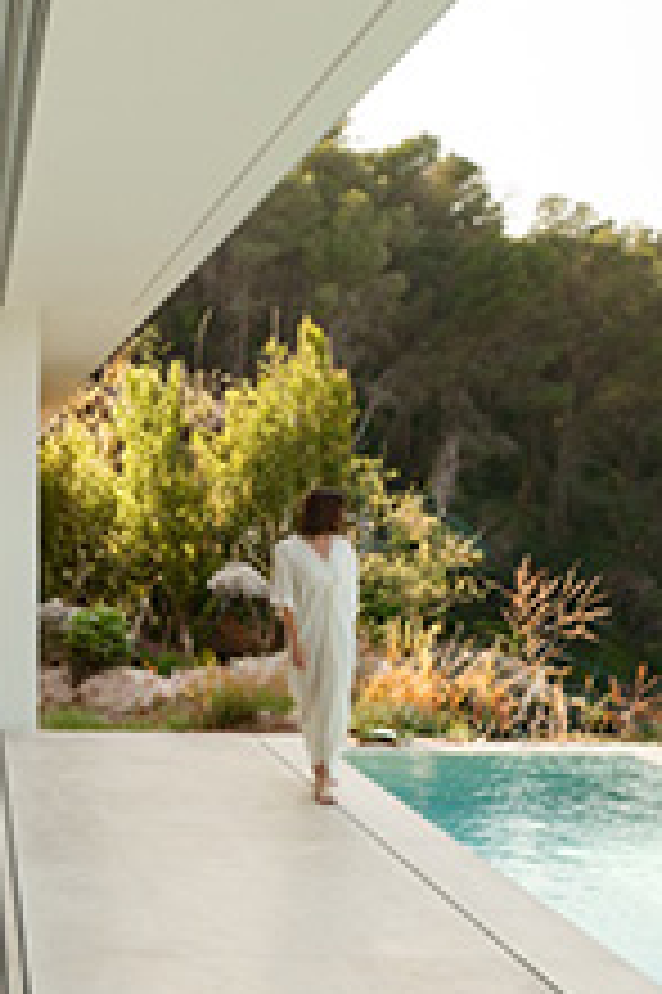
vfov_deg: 37.3
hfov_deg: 23.6
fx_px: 1464
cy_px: 369
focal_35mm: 53
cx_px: -101
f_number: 7.1
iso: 100
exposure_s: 1/80
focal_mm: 12
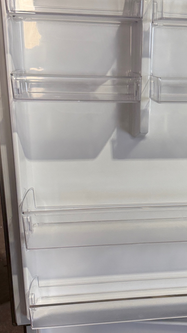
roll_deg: -2.4
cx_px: 146
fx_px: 379
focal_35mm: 43
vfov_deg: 47.3
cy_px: 177
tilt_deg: -16.5
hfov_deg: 27.2
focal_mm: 6.76
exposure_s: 1/100
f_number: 1.78
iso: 160
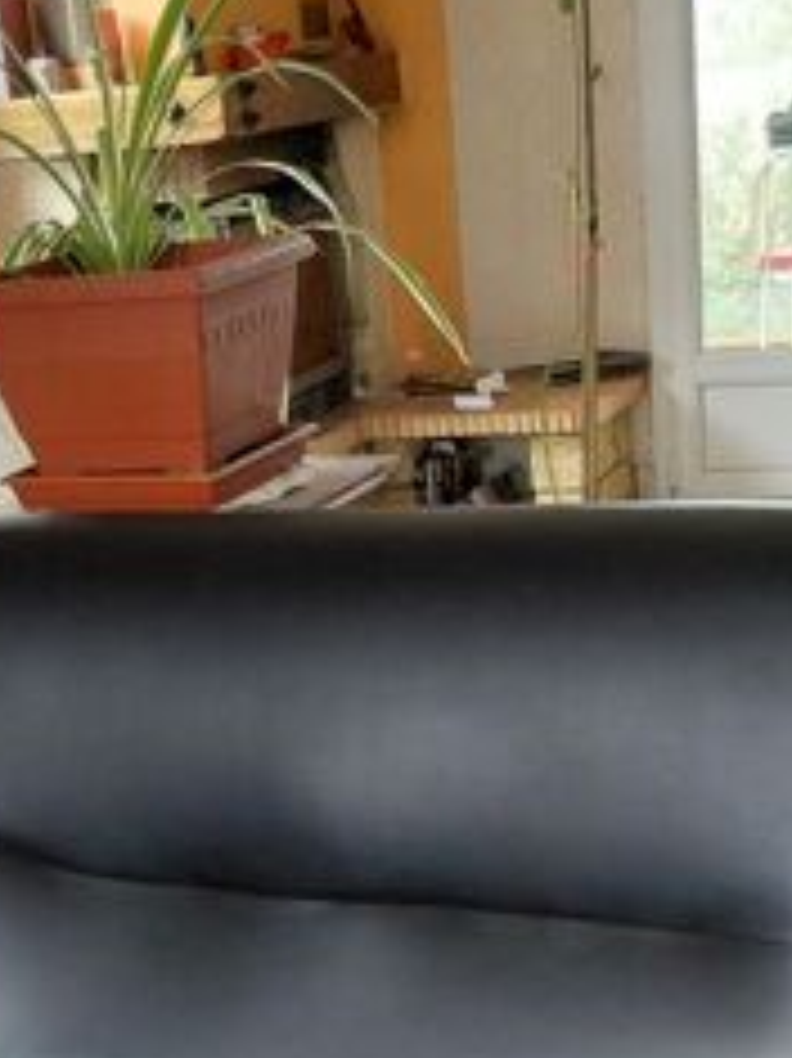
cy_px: 1090
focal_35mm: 68
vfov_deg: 26.8
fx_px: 2076
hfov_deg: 21.6
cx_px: 364
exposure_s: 1/60
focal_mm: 4.69
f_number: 1.8
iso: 250
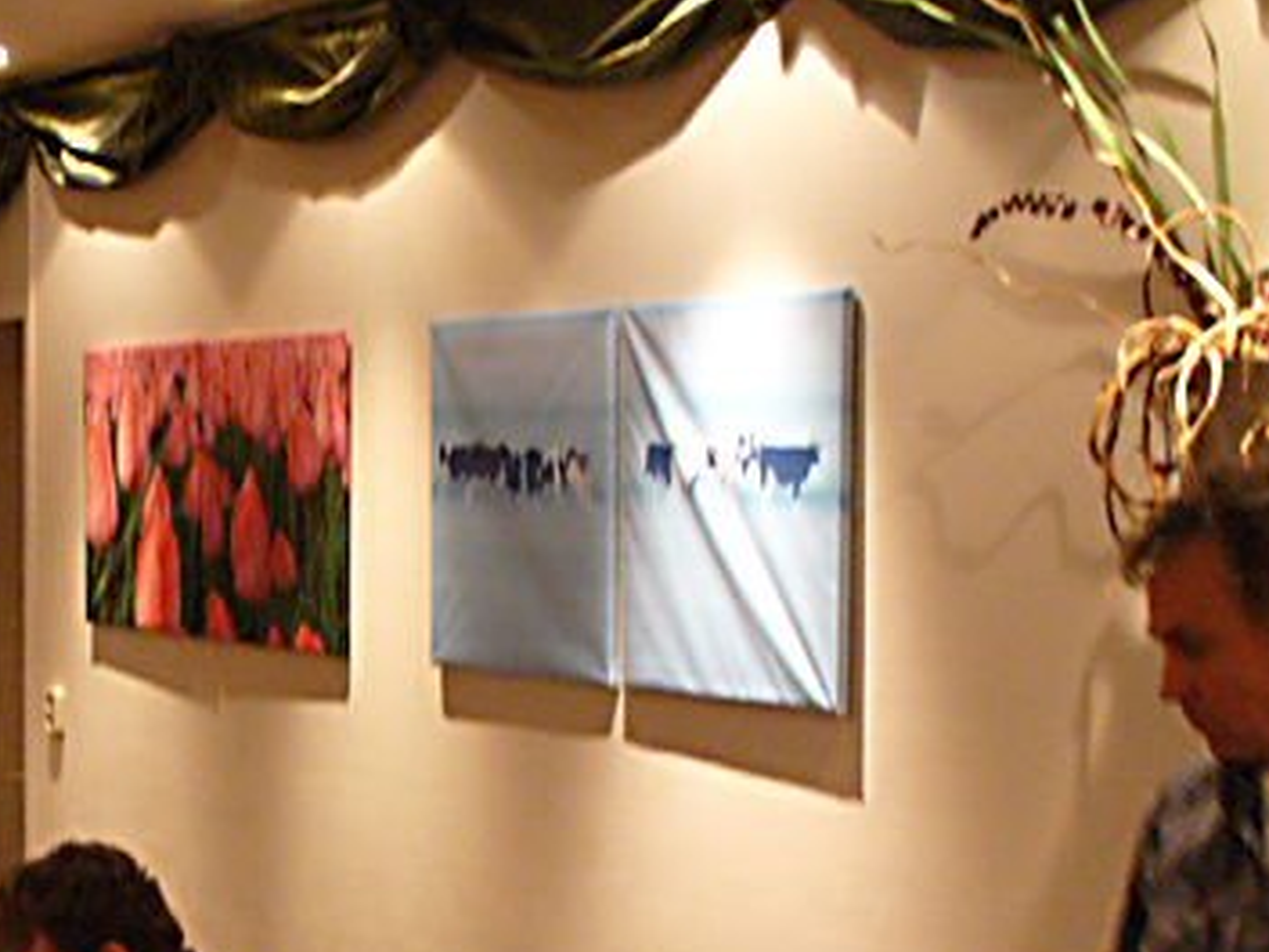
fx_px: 3079
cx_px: 173
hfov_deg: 22.8
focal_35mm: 84
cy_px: 988
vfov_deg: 17.1
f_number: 2.8
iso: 200
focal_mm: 6.1
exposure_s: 1/8
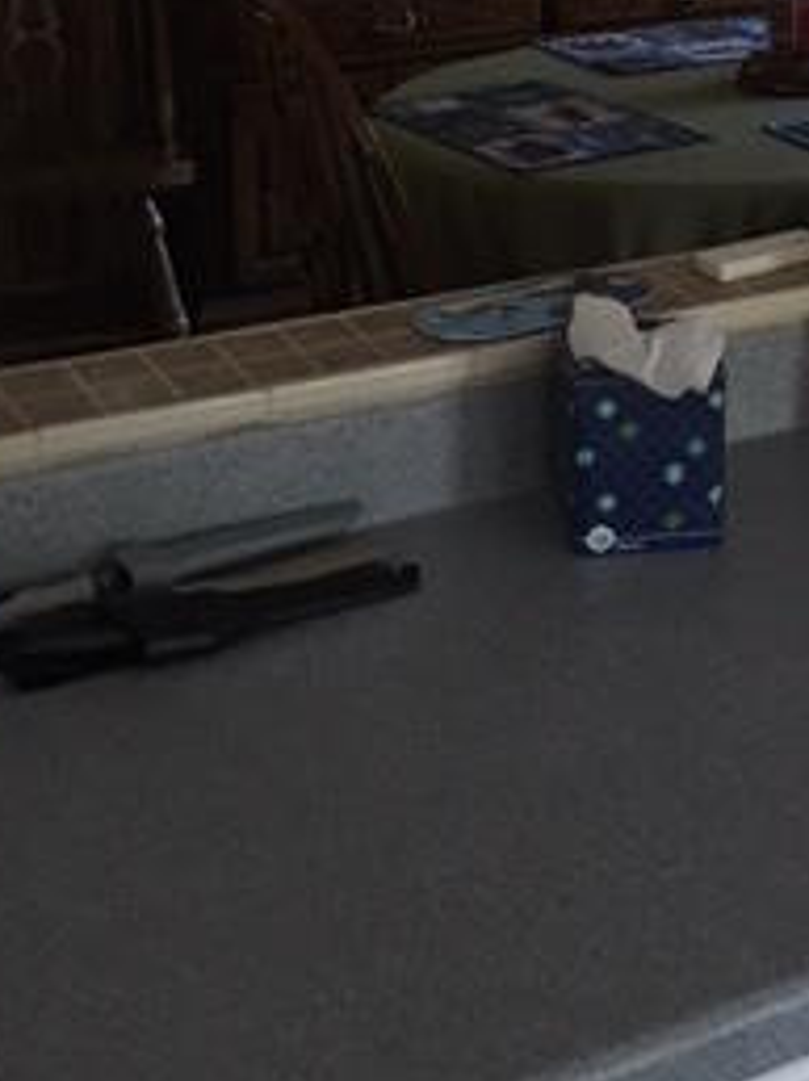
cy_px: -50
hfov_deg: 19.9
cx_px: 775
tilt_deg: -11.7
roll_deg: -1.3
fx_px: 2247
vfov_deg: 25.4
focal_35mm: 72
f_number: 2.2
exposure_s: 1/4
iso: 64
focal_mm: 4.15
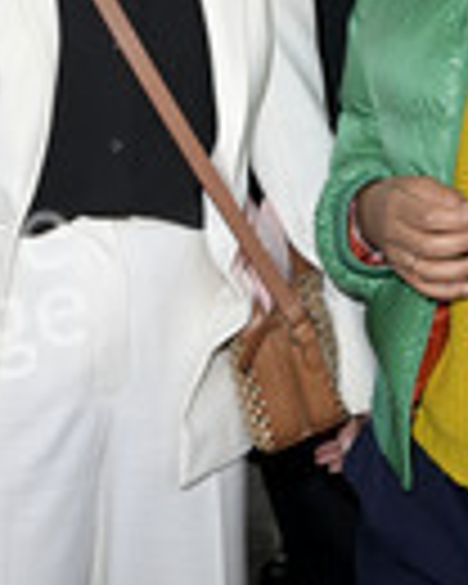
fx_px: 1454
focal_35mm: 84
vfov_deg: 22.4
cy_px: 94
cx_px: 346
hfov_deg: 18.2
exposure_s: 1/200
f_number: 5
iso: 1250
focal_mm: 29
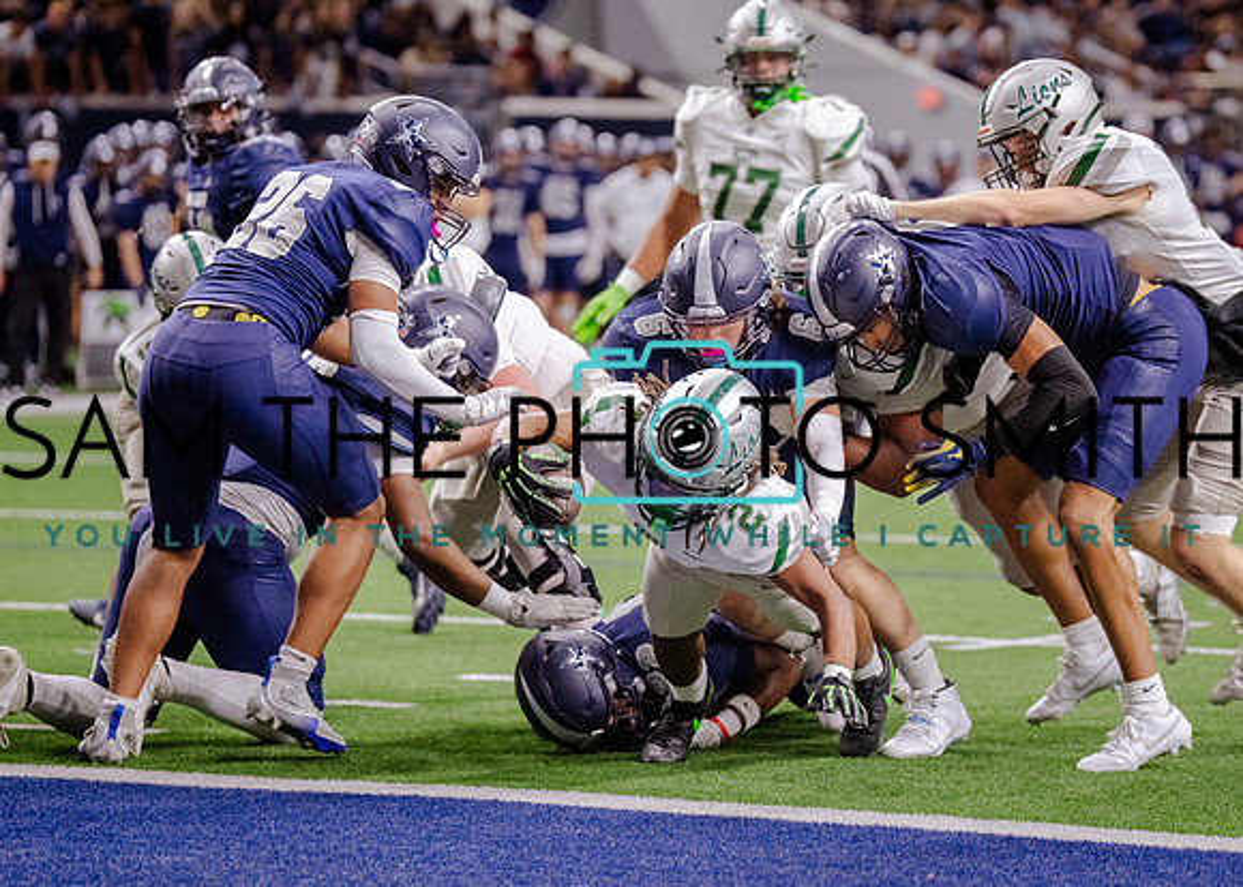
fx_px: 6602
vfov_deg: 7.7
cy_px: 498
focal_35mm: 187
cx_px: 768
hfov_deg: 10.7
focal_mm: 135
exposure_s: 1/1250
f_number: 2.8
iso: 3200
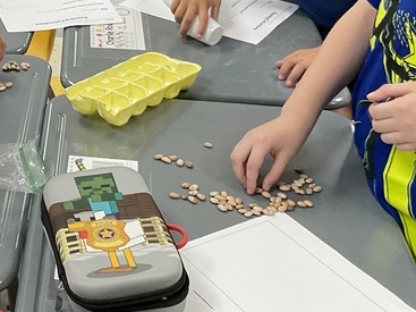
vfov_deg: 18.0
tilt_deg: -25.2
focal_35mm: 81
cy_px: 54
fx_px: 973
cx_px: 26
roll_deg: -1.6
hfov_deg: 23.4
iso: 100
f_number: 1.8
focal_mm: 3
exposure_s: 1/60
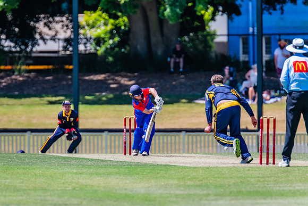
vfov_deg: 2.1
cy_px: 96
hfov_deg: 3.1
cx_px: 141
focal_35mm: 657
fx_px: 5626
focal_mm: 600
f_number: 6.3
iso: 640
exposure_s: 1/2000
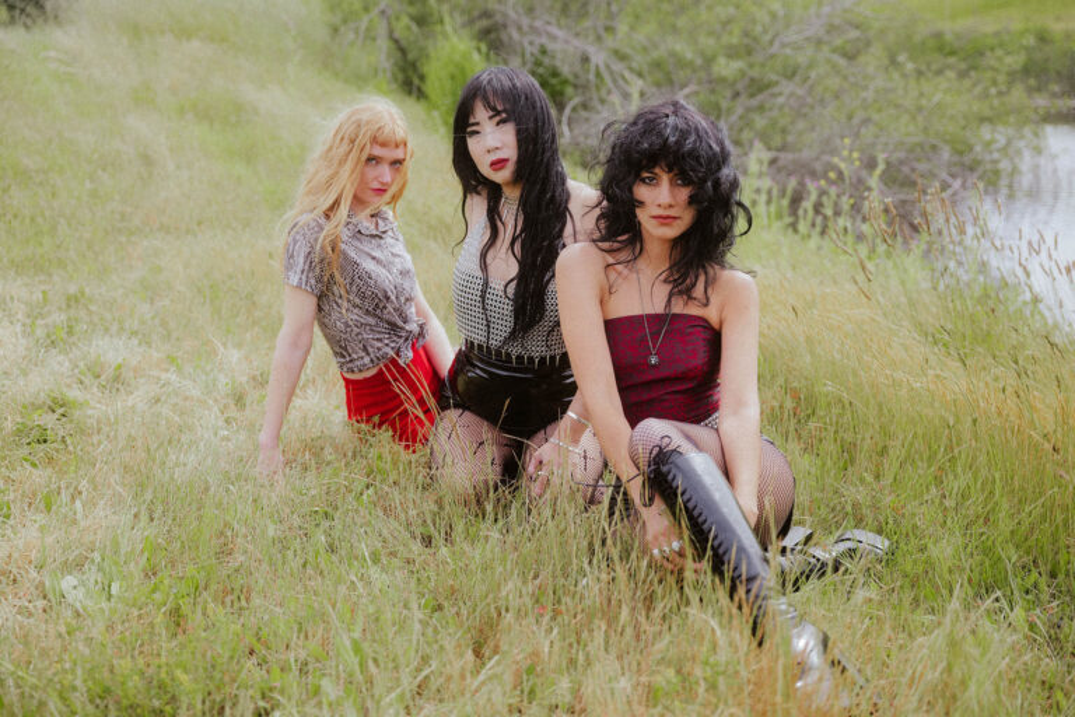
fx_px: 1314
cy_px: 358
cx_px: 538
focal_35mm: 44
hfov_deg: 44.5
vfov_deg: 30.5
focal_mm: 44
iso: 400
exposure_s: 1/2000
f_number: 2.8
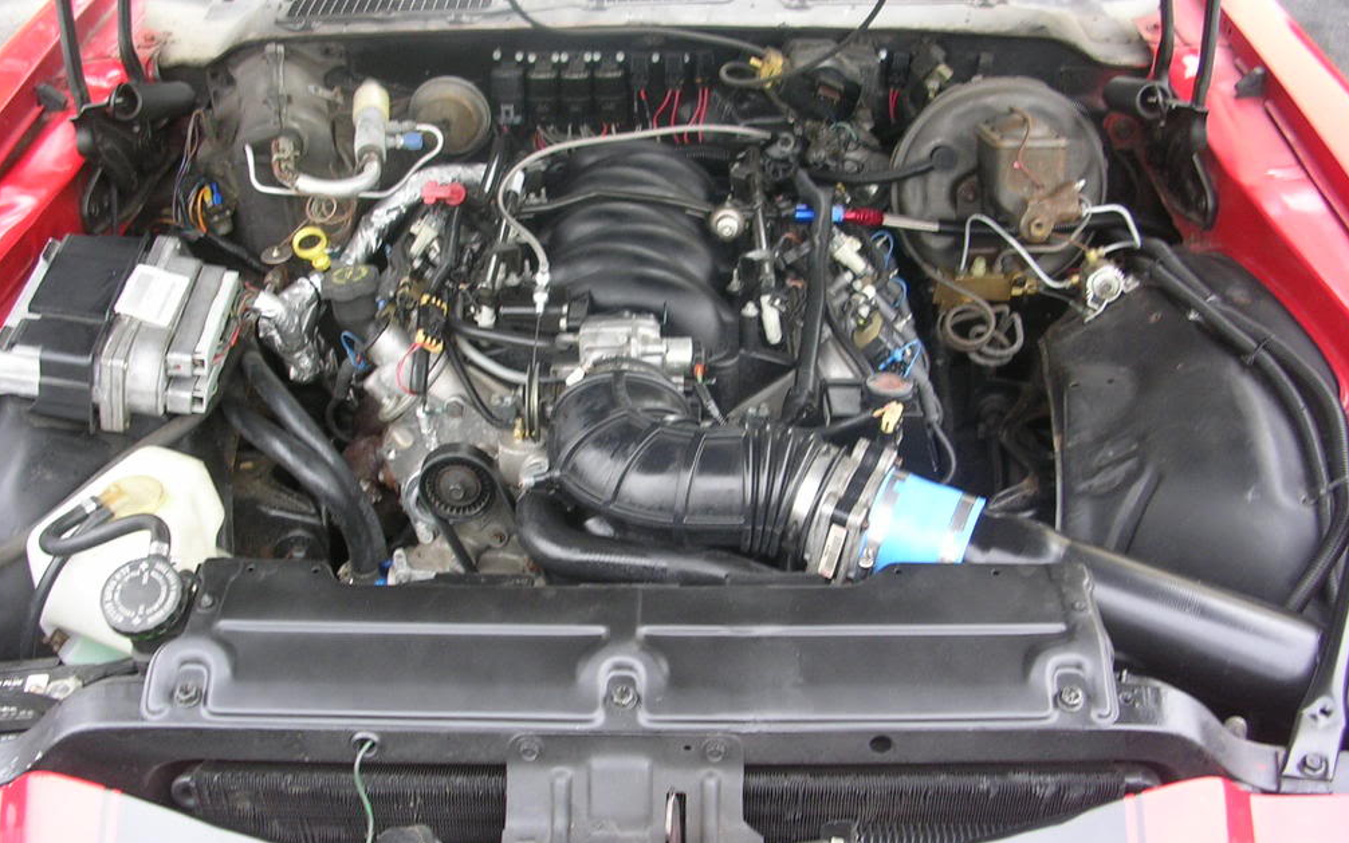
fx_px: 1508
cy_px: 418
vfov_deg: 31.3
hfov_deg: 48.2
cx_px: 674
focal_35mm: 41
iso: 50
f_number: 2.8
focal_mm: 5.8
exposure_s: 1/62.7
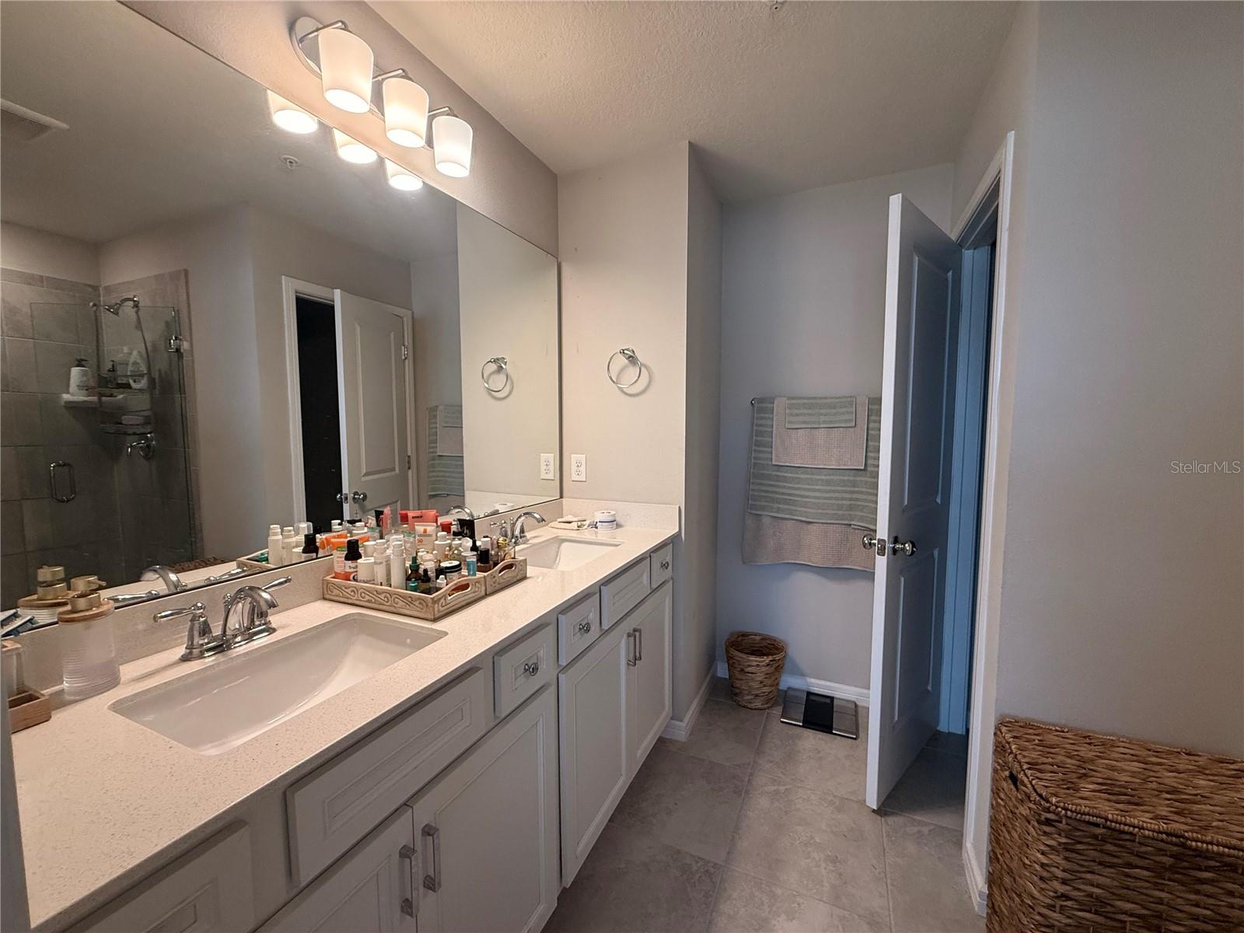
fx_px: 503
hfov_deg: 102.1
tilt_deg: -3.6
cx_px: 622
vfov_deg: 85.7
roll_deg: -0.3
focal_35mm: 14
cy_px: 466
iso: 250
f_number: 2.2
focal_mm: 2.22
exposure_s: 1/120
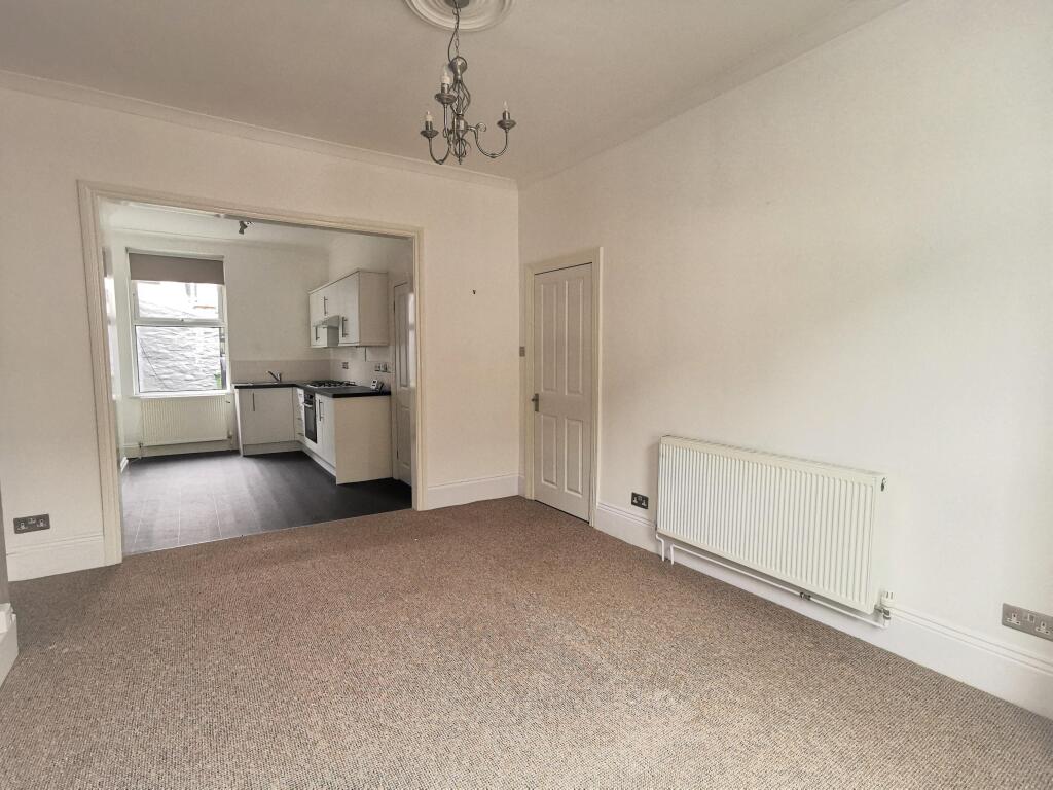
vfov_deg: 74.7
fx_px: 517
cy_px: 395
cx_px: 526
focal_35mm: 17
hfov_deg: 91.0
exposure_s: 1/33.3
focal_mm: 2.26
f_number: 2.2
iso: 400
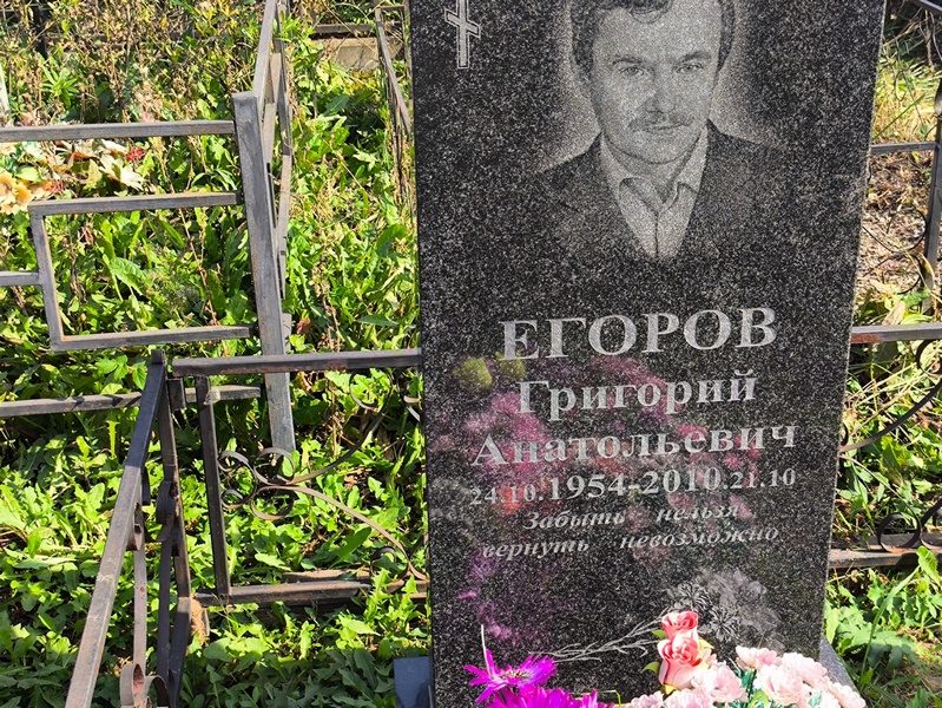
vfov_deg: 29.1
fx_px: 1361
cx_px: 471
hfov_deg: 38.2
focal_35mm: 50
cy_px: 354
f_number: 1.7
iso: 50
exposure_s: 1/491
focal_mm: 4.71
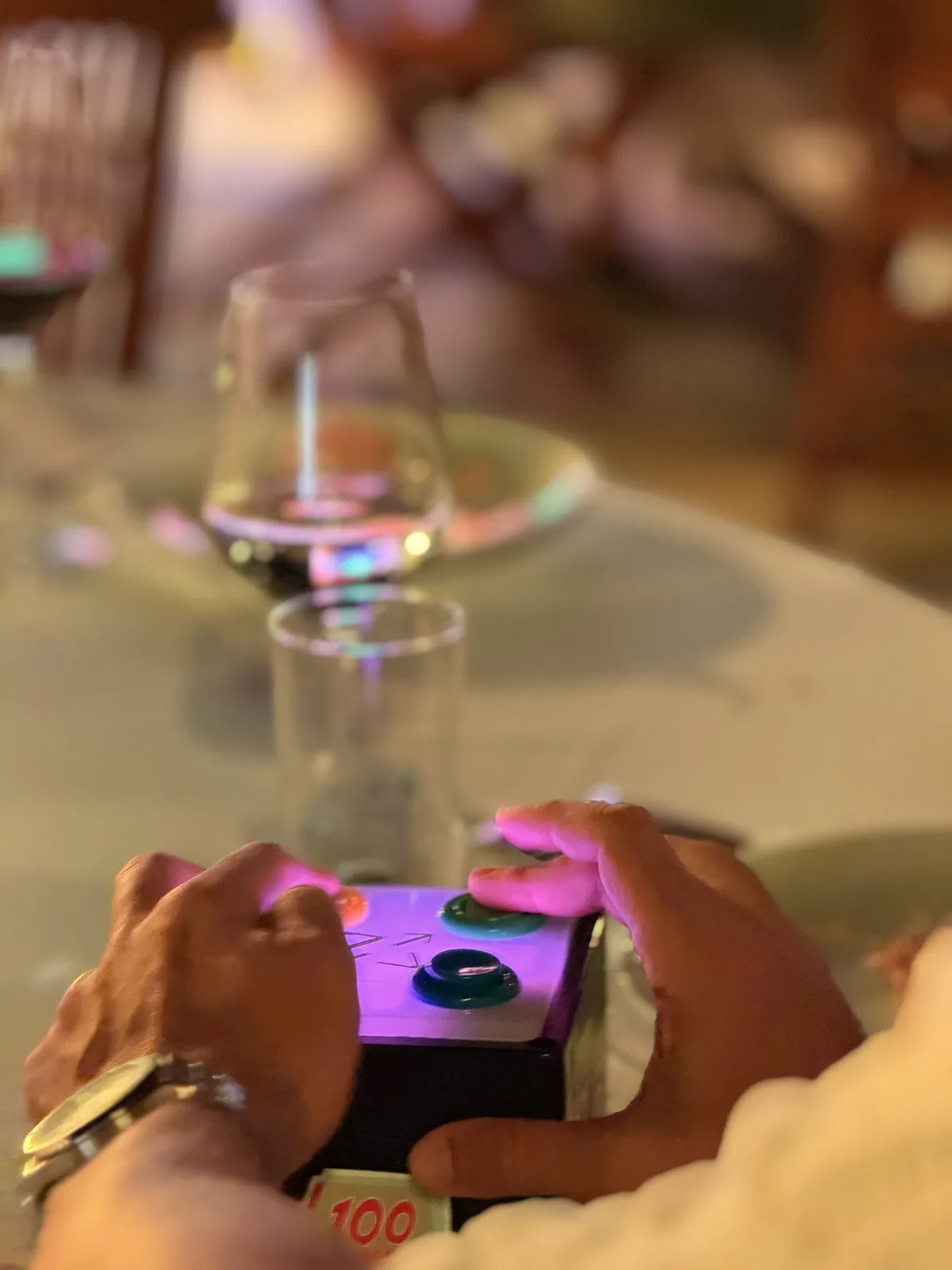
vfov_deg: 19.6
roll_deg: -0.6
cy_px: 635
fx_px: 3667
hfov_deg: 14.8
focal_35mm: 100
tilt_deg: -17.8
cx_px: 476
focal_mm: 16.89
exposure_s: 1/40
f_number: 2.8
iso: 1250
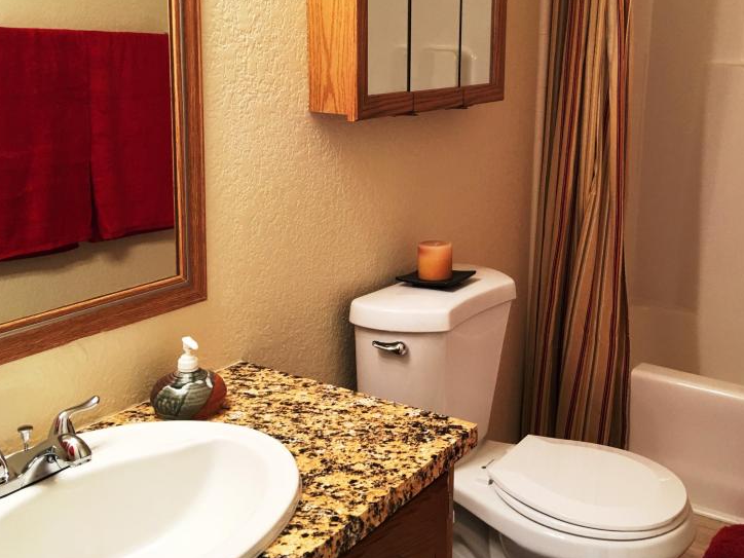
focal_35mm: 41
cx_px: 486
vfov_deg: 34.9
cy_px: 209
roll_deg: -2.1
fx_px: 881
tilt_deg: -10.5
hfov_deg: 45.2
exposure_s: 1/15
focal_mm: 4.15
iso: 40
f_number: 2.2
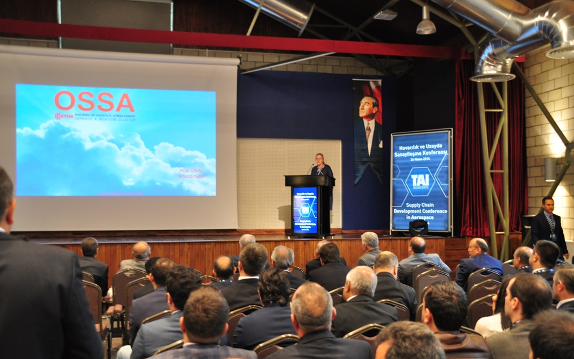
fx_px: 626
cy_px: 182
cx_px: 288
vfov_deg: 32.0
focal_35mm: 40
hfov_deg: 49.3
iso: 1000
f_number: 4
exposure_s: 1/40
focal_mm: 26
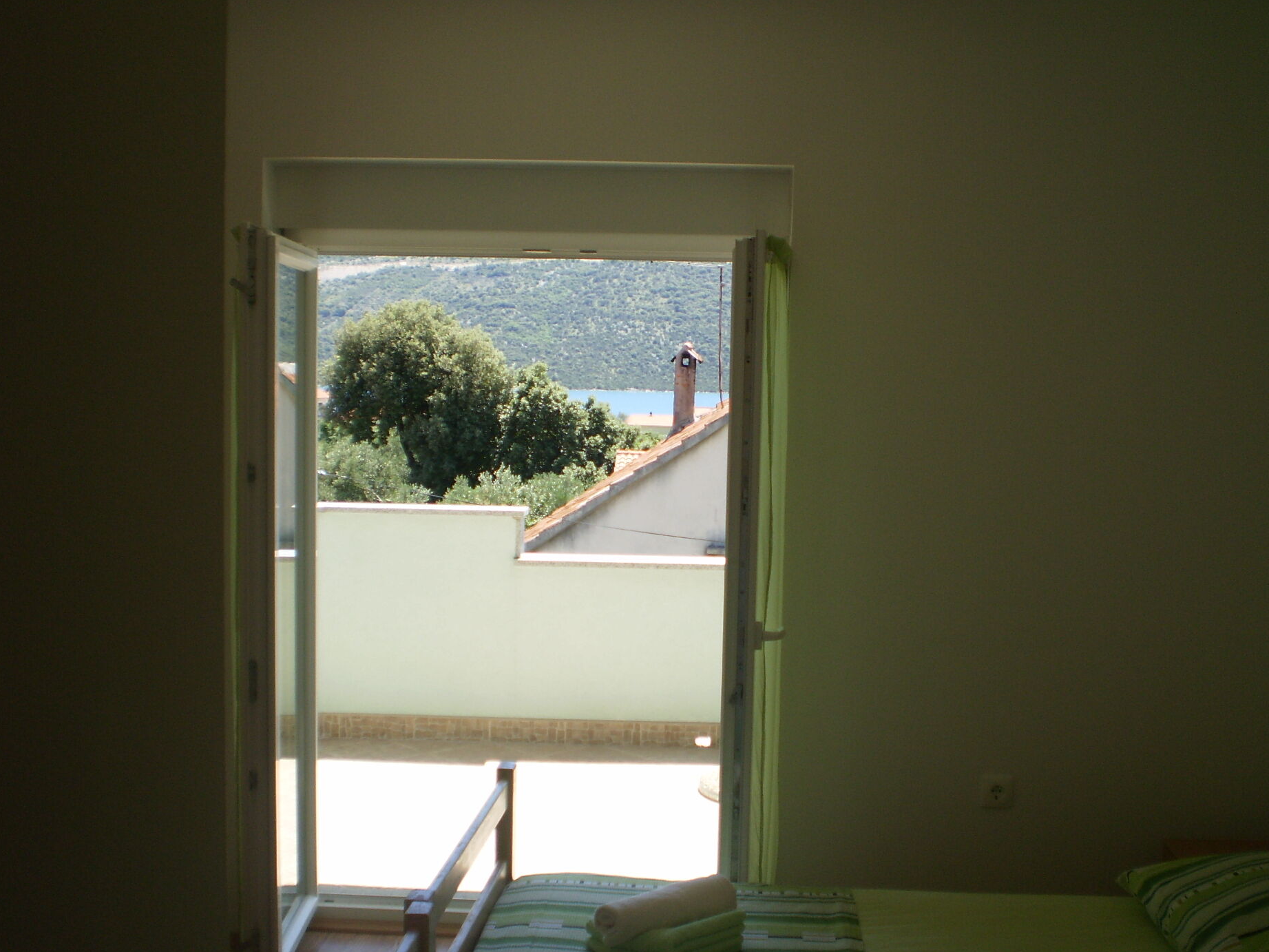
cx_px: 680
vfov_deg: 35.9
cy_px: 525
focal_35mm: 40
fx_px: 1466
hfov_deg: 46.8
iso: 64
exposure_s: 1/320
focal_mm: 6.3
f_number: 3.1
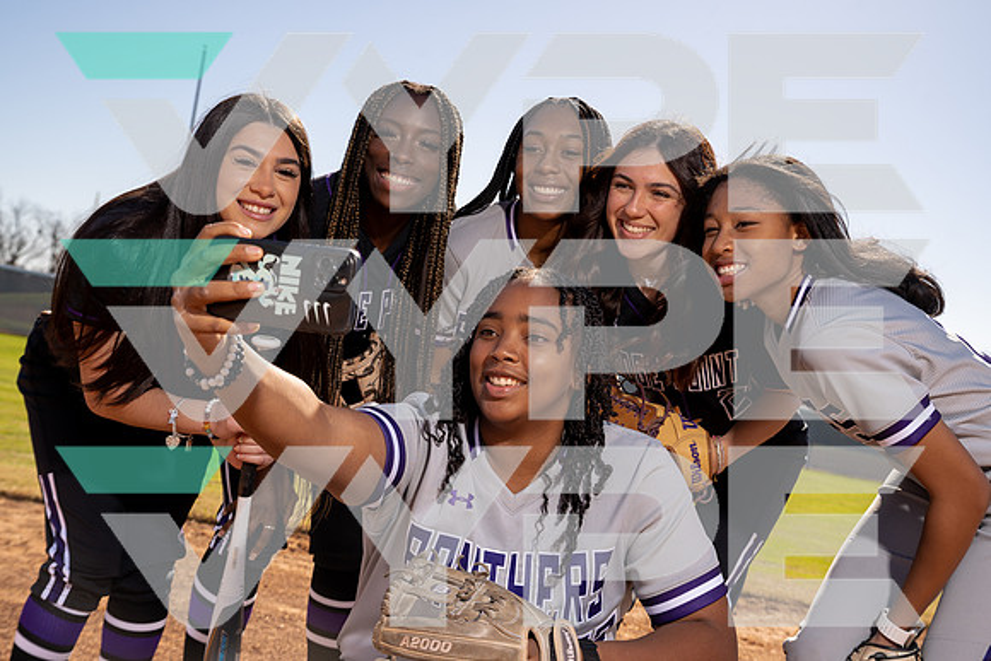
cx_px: 496
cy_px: 330
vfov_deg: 28.7
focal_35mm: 47
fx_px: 1294
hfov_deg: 41.9
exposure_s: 1/250
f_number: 7.1
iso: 100
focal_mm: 47
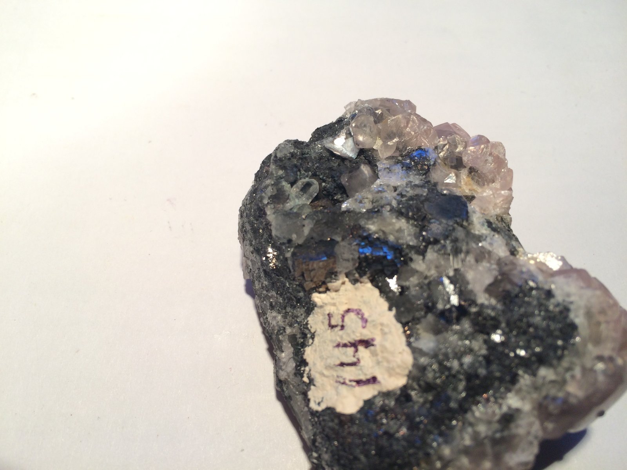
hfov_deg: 61.7
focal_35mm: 29
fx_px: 525
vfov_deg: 48.2
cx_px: 314
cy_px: 235
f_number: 2.2
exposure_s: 1/120
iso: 50
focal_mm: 4.15
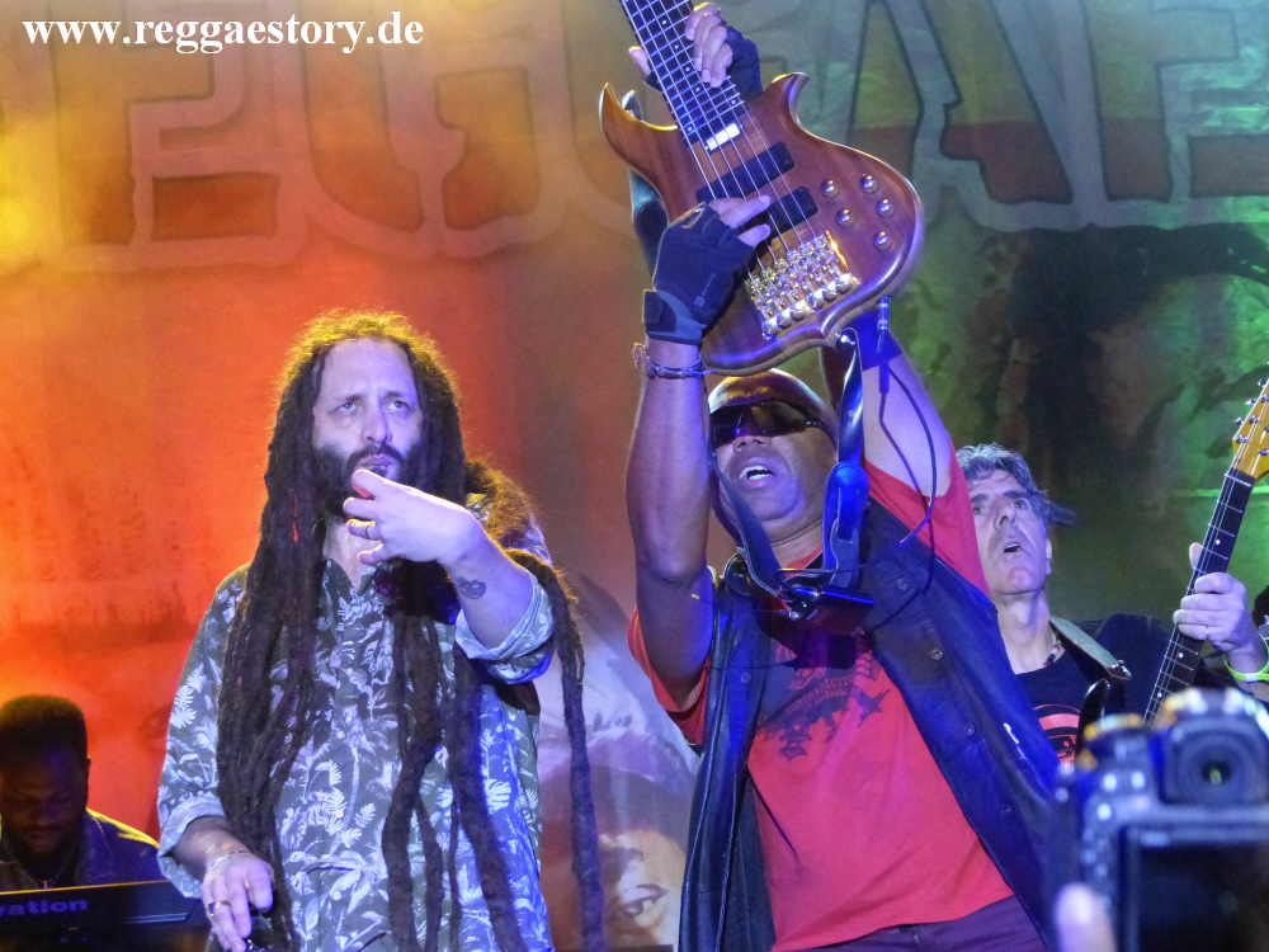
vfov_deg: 12.2
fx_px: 4436
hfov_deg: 16.3
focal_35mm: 121
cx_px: 634
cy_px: 476
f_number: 2.8
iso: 1600
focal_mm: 21.8
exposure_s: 1/160
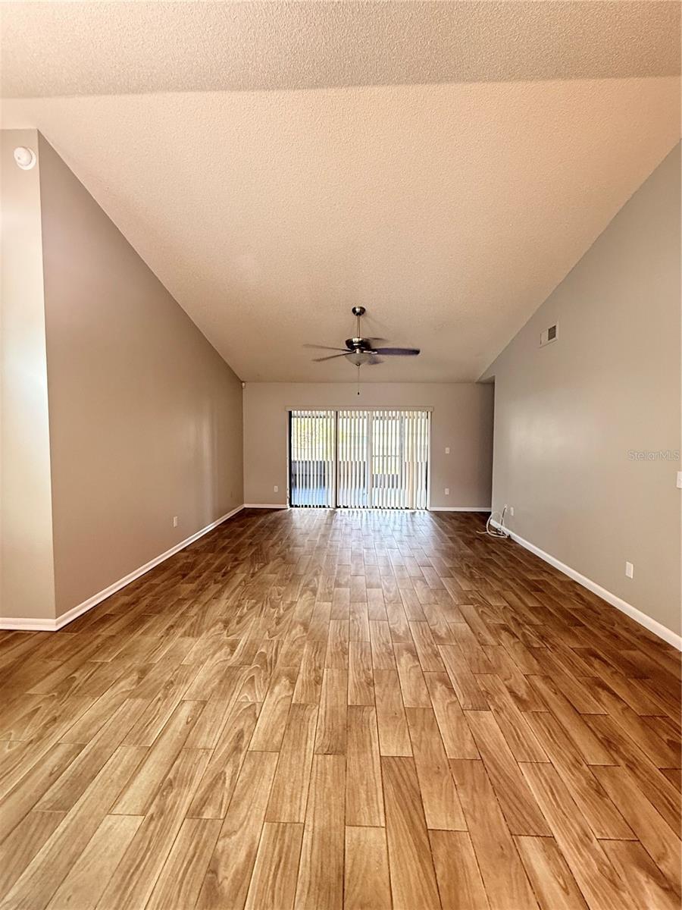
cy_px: 455
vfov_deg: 102.1
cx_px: 341
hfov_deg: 85.7
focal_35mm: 14
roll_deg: -0.8
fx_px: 368
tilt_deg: -2.6
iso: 400
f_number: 2.2
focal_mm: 2.22
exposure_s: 1/60
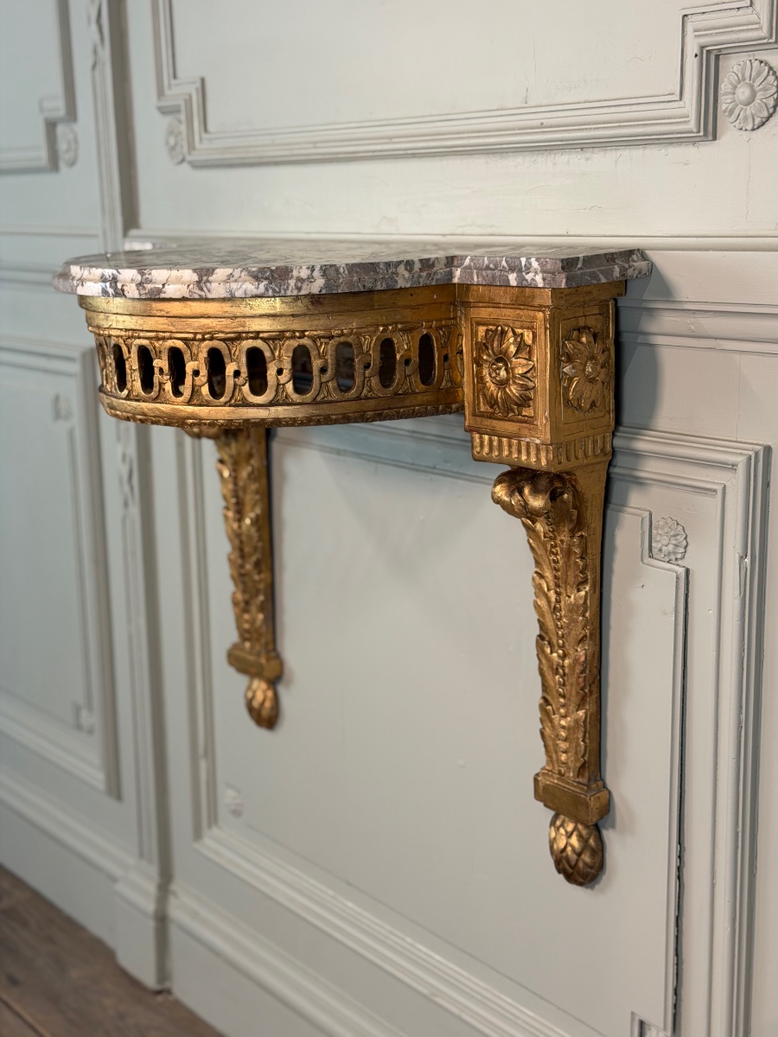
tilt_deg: -12.8
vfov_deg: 39.7
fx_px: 1438
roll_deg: +0.7
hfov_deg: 30.3
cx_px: 389
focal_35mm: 48
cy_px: 518
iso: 100
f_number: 1.78
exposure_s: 1/50
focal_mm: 6.76
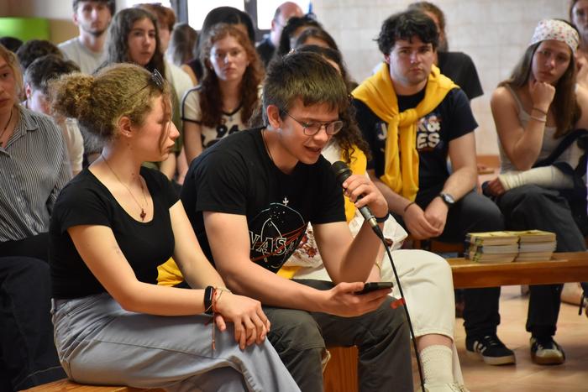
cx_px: 294
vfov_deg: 8.2
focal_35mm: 168
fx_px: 2744
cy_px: 196
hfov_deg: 12.2
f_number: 5.6
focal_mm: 112
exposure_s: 1/60
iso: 2000
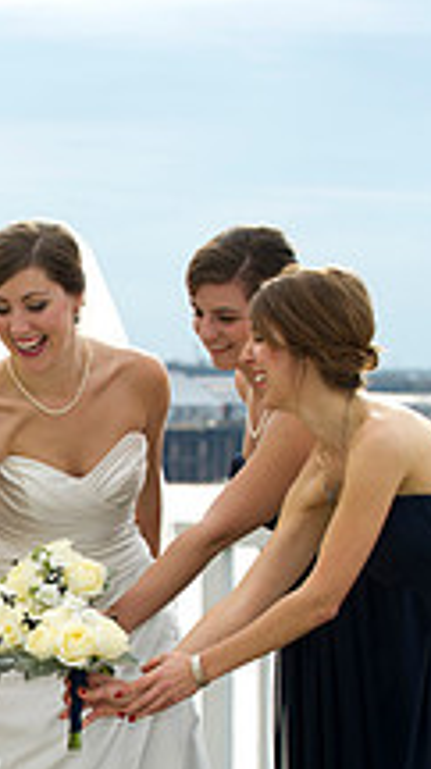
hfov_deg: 5.3
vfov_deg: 9.6
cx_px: -139
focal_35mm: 225
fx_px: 4586
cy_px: 623
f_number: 4
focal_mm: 80
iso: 200
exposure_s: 1/250
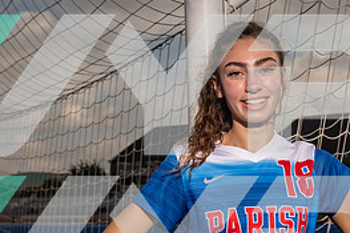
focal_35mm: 75
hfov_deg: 26.9
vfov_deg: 17.6
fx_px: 729
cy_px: 247
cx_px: 226
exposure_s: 1/250
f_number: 5.6
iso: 100
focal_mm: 34
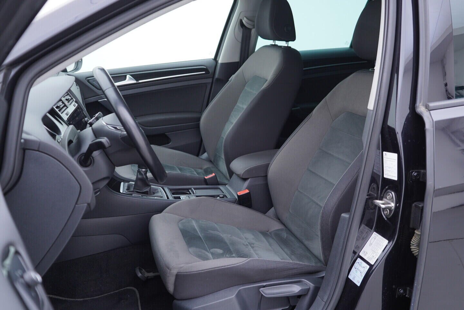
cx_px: 232
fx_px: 464
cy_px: 155
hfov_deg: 53.1
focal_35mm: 36
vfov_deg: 36.9
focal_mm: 24
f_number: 2.8
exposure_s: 1/40
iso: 160
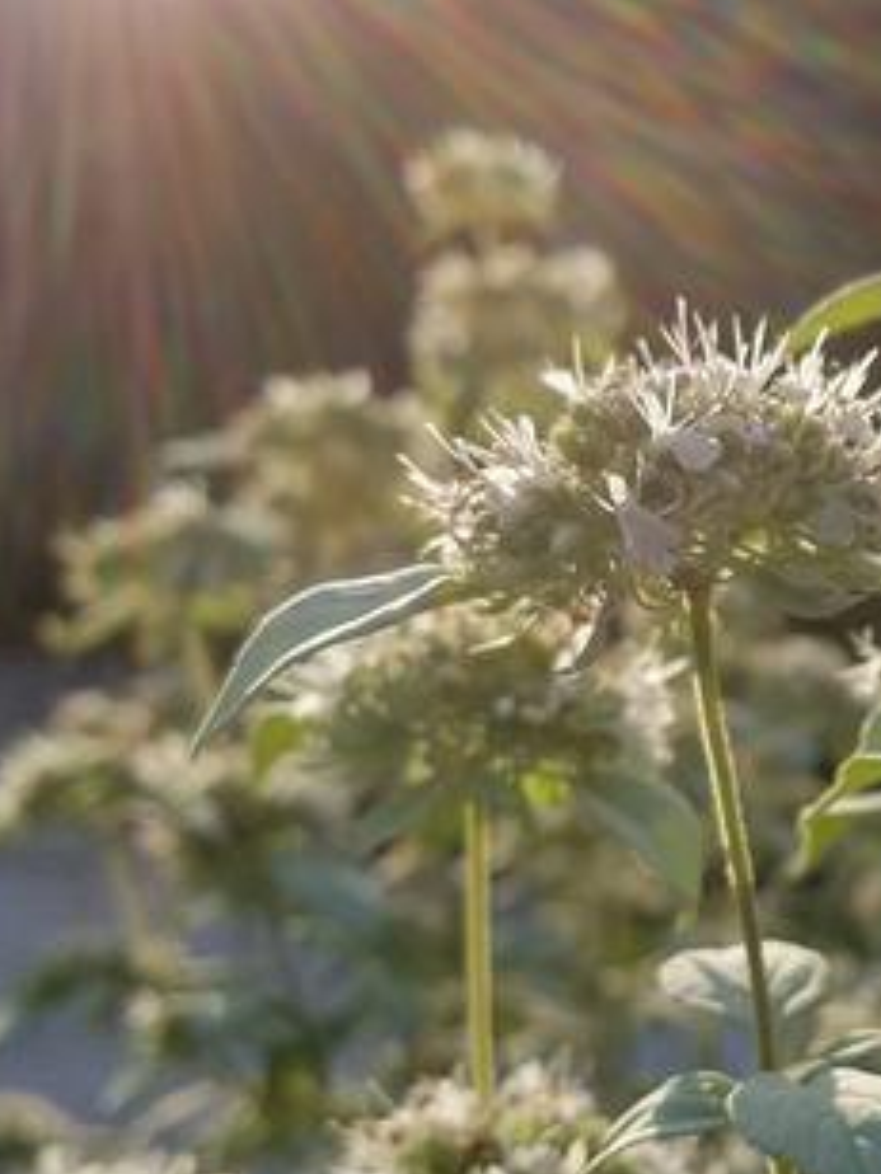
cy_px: 720
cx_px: 967
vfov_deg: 32.6
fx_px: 2002
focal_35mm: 59
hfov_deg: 23.3
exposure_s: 1/1576
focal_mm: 4.2
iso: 50
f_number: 1.7
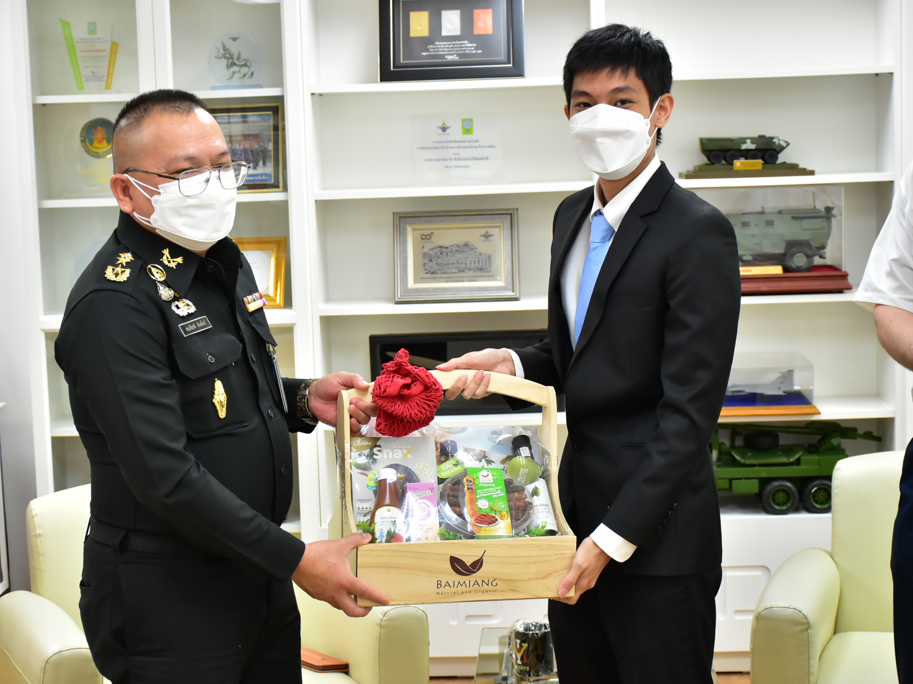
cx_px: 418
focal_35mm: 65
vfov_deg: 22.6
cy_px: 343
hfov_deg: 29.8
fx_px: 1714
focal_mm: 40
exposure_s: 1/80
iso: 2000
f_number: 5
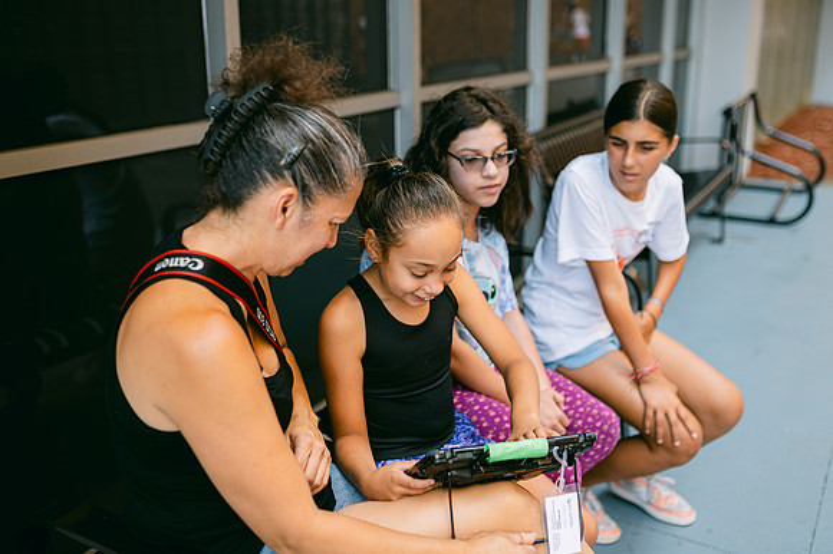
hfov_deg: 51.6
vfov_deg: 35.7
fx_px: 861
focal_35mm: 37
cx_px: 416
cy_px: 259
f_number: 2
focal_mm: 35
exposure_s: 1/250
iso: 100
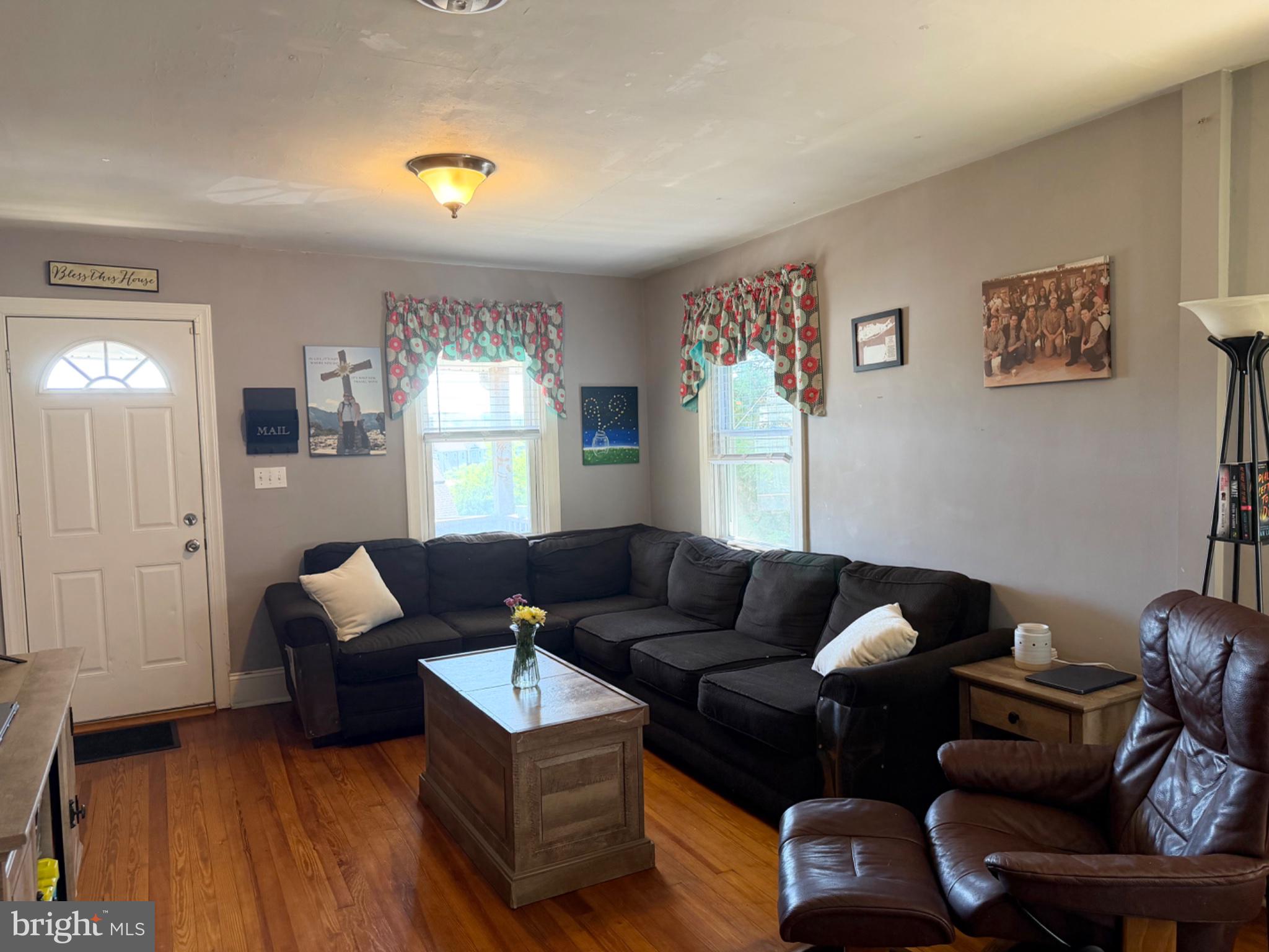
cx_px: 634
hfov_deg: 71.6
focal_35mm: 24
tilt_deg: -3.8
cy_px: 476
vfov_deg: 56.8
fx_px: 880
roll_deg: +1.3
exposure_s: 1/60
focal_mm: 6.76
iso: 250
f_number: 1.78
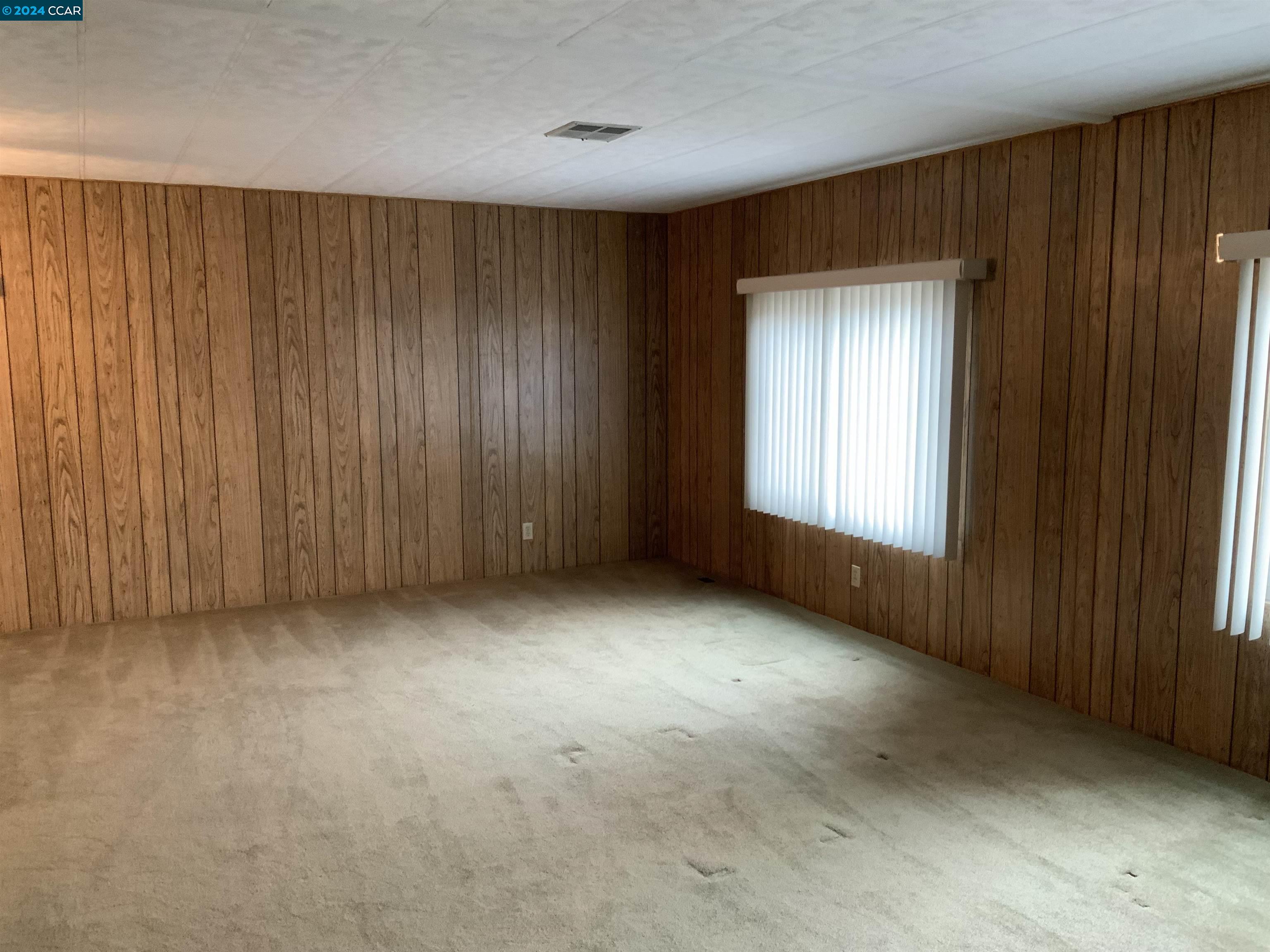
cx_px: 635
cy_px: 476
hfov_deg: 61.7
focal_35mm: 29
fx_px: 1064
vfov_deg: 48.2
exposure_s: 1/60
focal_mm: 3
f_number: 1.8
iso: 250
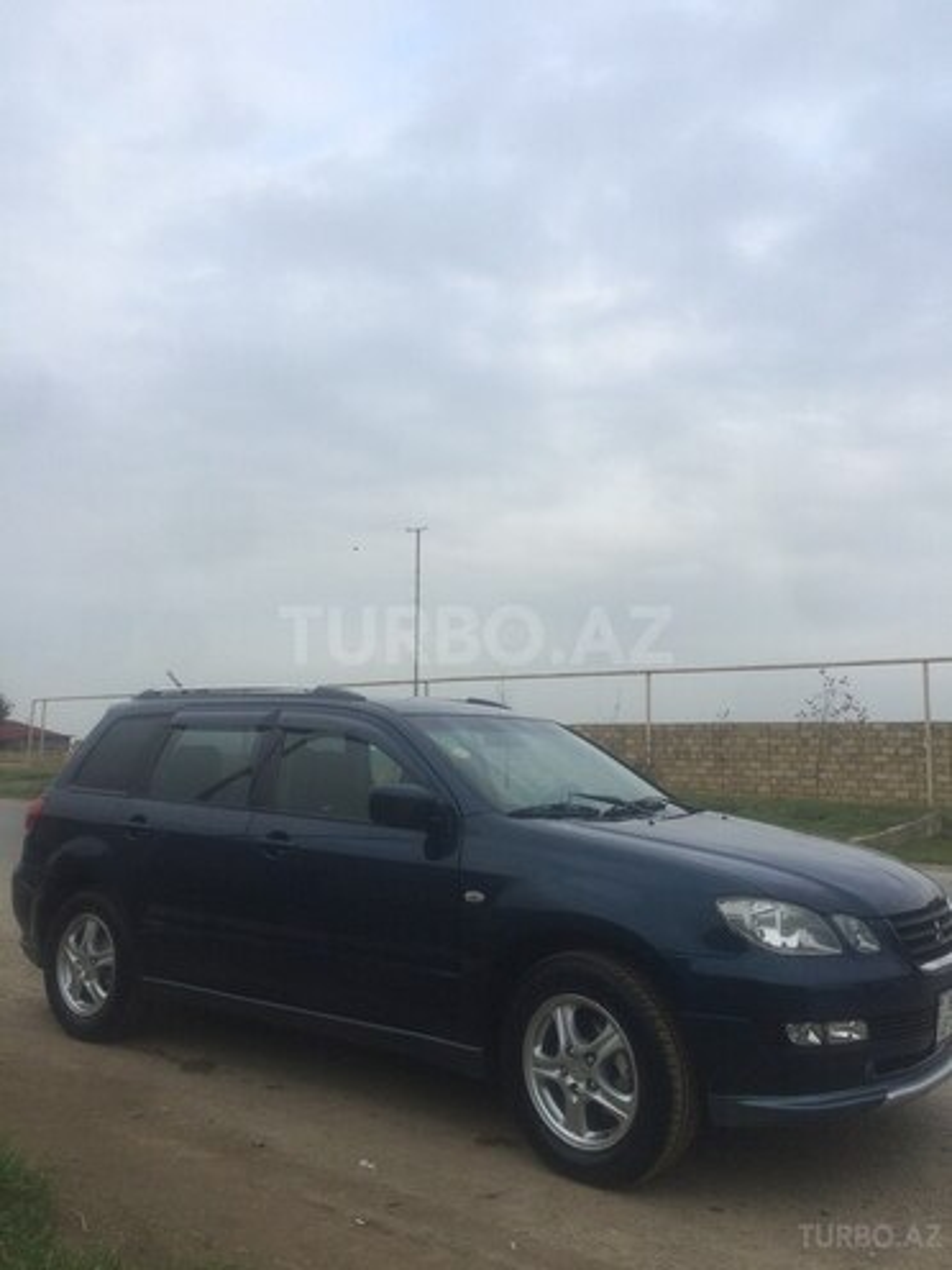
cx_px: 476
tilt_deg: +3.2
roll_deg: +0.8
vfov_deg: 61.7
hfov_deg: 48.2
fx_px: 1063
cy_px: 635
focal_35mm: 29
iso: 32
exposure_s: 1/466
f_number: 2.2
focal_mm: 4.15
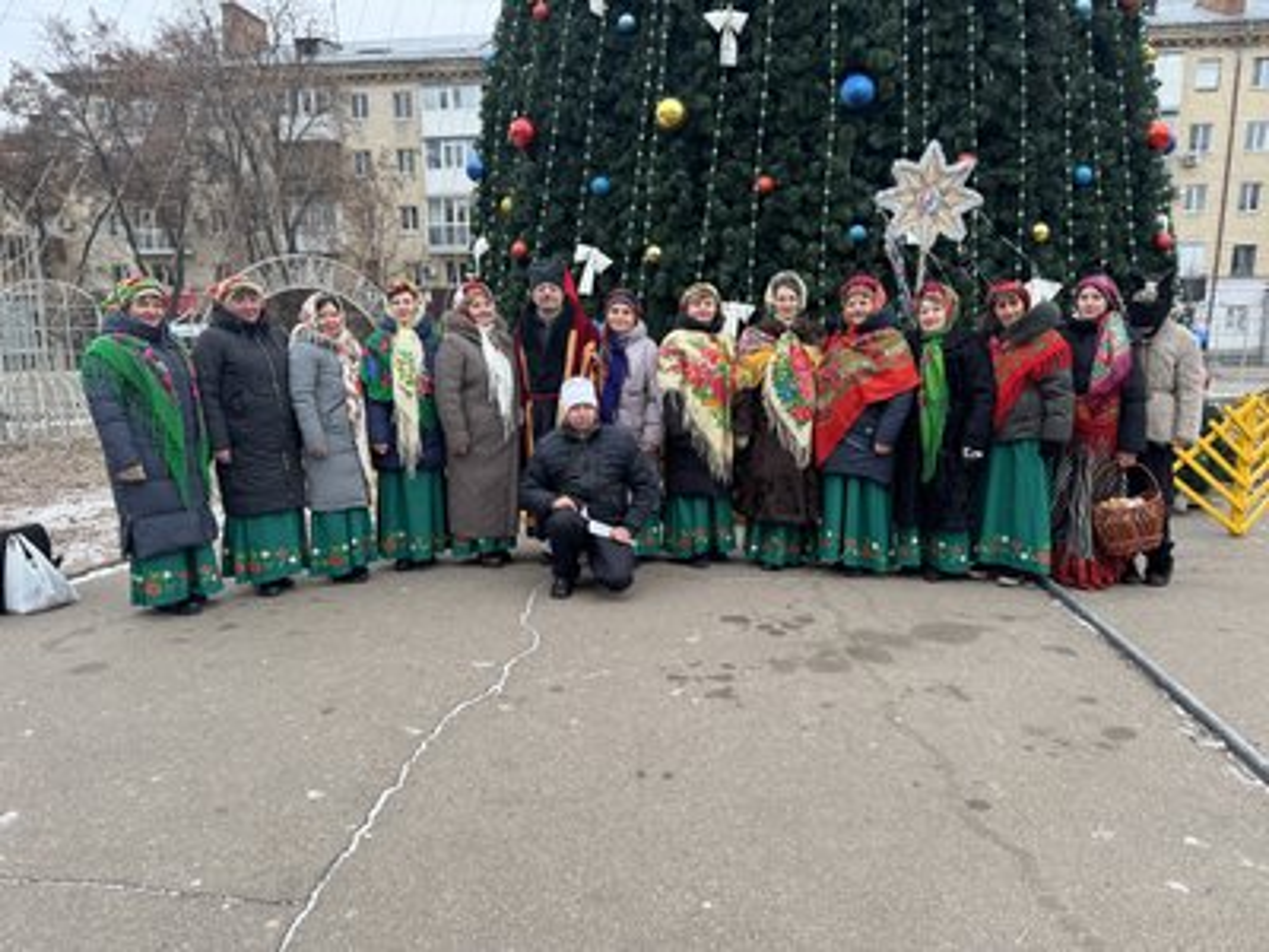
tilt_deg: -9.0
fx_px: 880
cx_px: 634
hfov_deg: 71.6
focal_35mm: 24
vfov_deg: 56.8
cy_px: 476
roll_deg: +0.9
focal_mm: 6.76
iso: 64
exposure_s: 1/152
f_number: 1.78
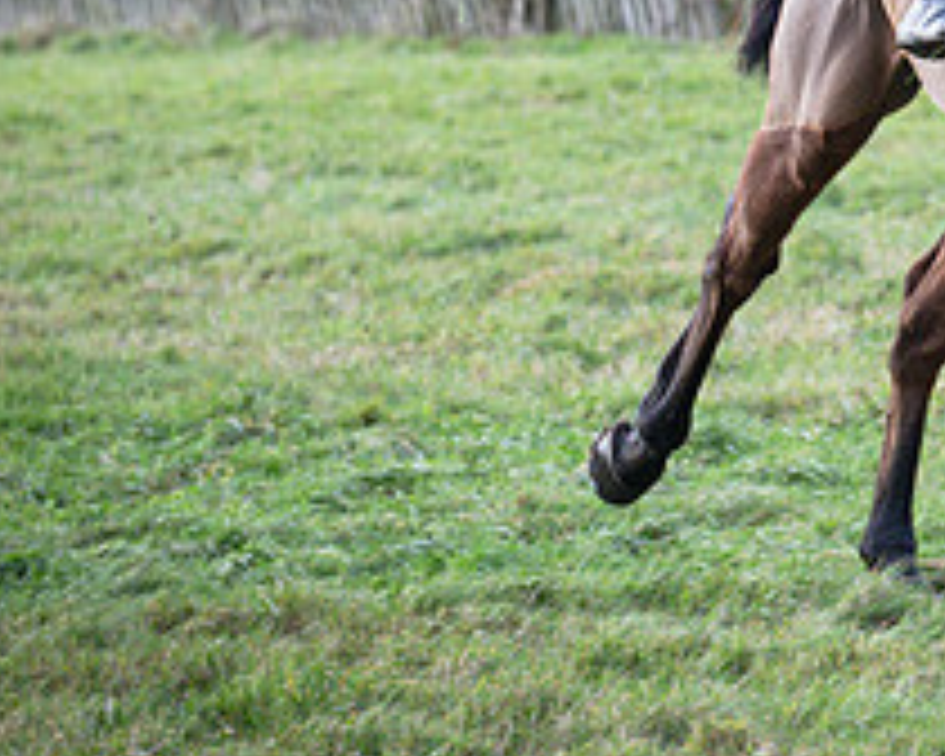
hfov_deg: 4.0
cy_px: -349
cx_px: 1376
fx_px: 13453
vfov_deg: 3.2
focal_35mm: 481
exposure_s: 1/800
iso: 800
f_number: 4
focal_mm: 104
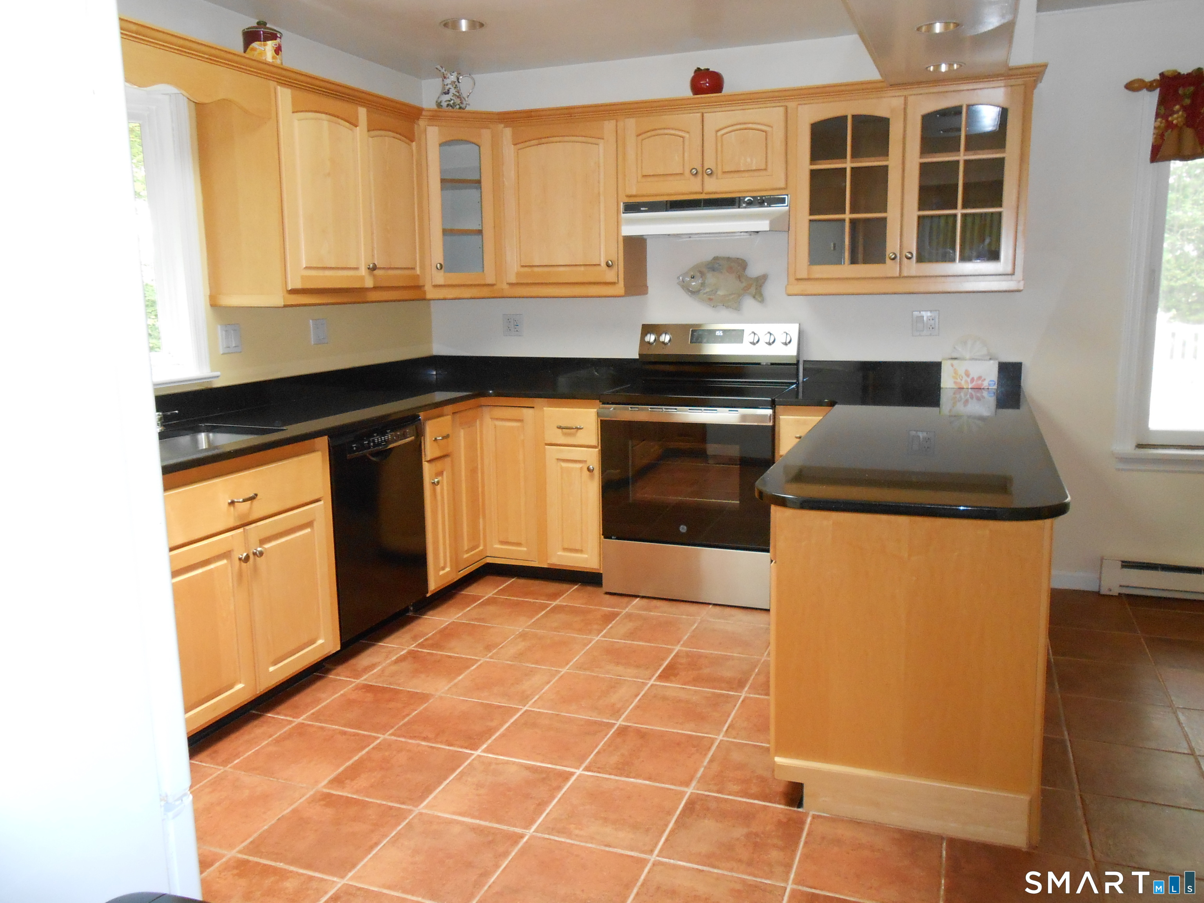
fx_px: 904
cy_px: 452
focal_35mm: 26
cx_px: 602
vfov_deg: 53.1
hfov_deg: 67.3
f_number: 3.5
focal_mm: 4.6
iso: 400
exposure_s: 1/25
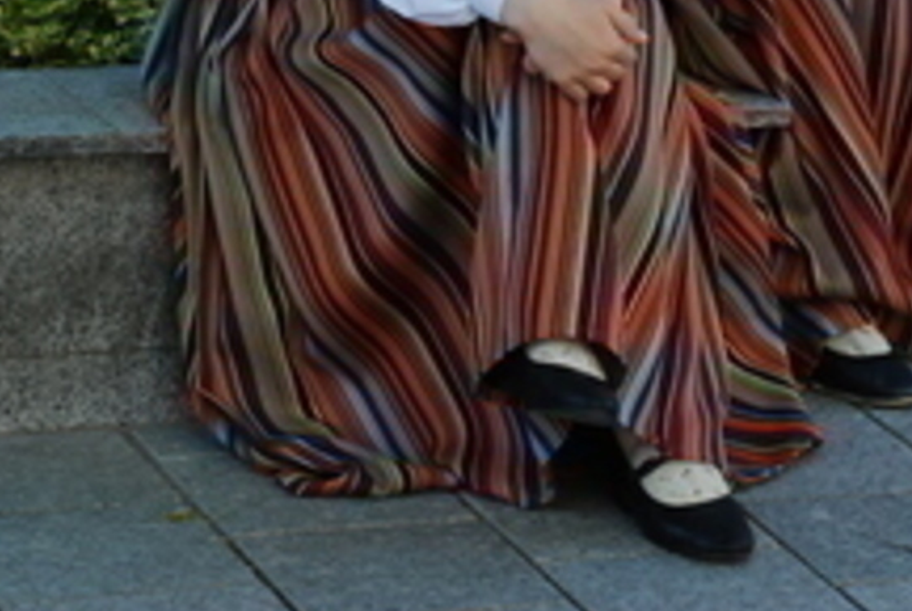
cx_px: 588
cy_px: -77
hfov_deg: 9.6
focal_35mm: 215
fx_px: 5454
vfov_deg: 6.4
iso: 500
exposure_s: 1/250
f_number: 5.3
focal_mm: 62
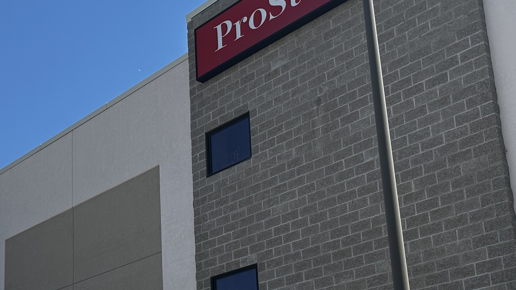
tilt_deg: +15.8
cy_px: 298
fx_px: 821
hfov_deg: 32.8
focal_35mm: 60
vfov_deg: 19.4
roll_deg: -0.2
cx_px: 36
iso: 80
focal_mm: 6.86
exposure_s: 1/3861
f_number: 1.78
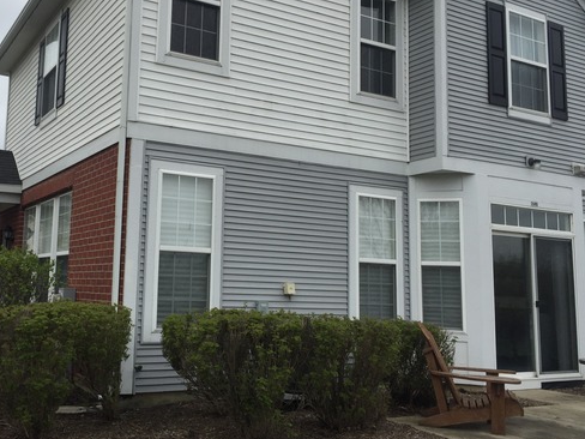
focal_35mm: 38
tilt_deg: +9.3
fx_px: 642
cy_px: 197
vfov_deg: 37.7
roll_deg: -2.2
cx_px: 211
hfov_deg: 48.4
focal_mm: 4.15
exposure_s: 1/1130
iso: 32
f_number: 2.2
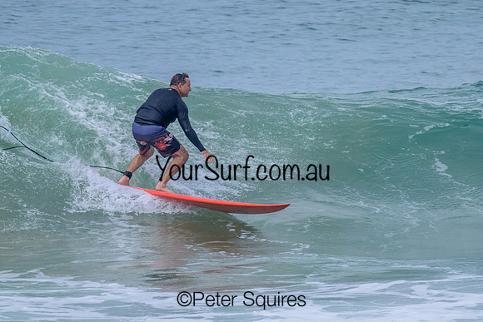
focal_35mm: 1095
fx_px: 14688
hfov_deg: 1.9
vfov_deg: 1.3
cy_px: 113
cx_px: 257
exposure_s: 1/2000
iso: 900
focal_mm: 800
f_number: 11
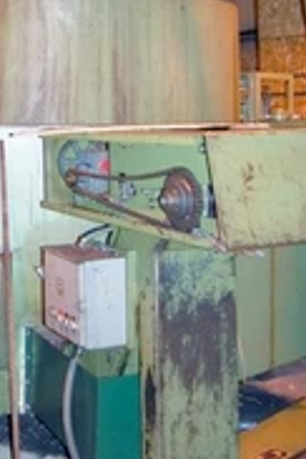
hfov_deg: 22.0
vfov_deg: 32.2
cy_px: 40
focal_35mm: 59
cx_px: -13
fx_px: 752
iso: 400
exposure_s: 1/60
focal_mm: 18
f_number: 3.5
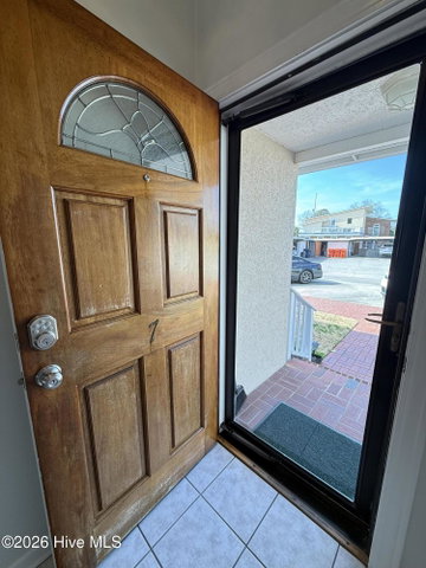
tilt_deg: -9.0
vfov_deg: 102.1
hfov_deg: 85.7
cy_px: 284
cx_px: 213
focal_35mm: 14
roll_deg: +1.0
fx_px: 230
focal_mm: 2.22
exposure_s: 1/120
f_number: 2.2
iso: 125
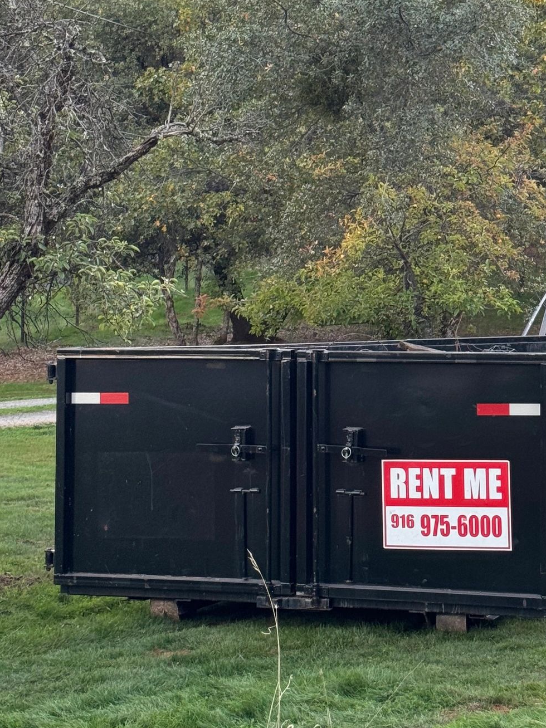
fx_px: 1977
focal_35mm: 94
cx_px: 444
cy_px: 284
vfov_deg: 20.8
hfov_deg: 15.6
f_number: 1.78
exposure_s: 1/60
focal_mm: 6.76
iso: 125
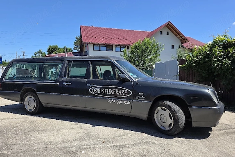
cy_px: 86
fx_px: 163
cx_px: 116
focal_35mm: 25
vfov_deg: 51.2
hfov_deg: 71.5
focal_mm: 6.3
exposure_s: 1/5000
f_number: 1.7
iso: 80
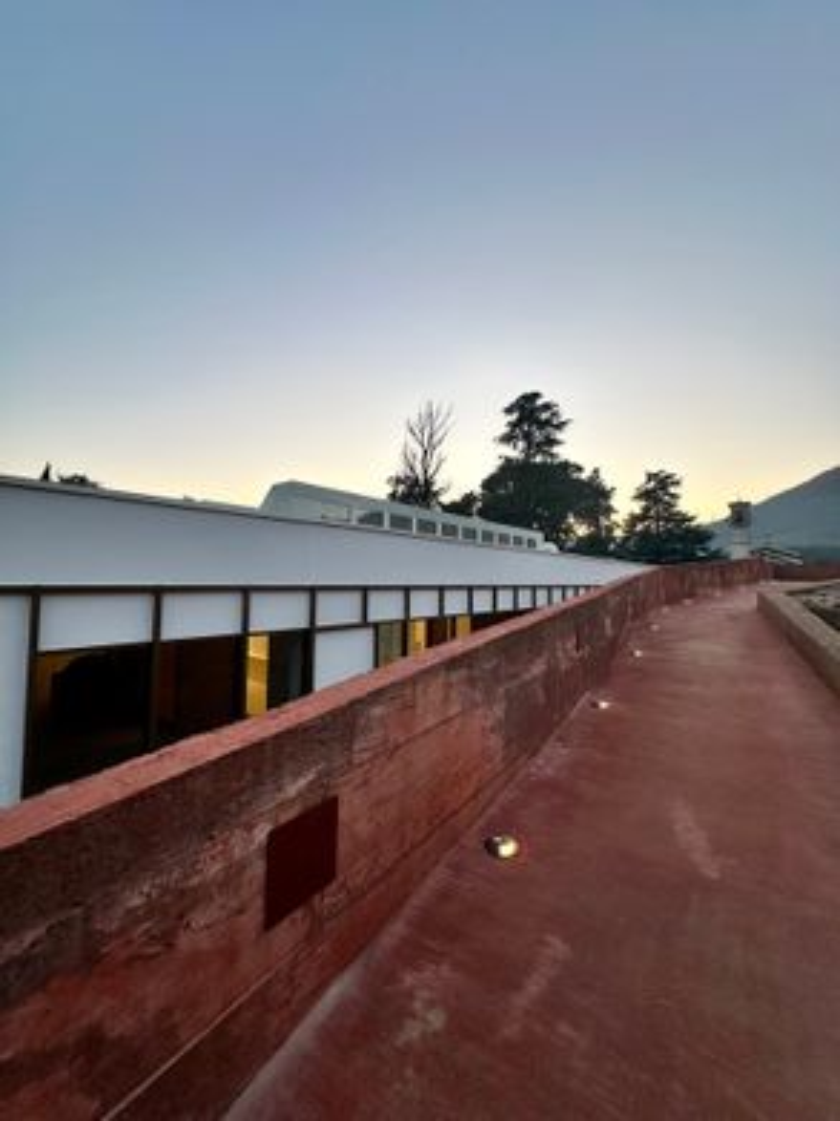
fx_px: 453
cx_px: 420
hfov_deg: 85.6
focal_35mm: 14
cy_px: 560
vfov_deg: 102.1
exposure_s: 1/281
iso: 40
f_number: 2.2
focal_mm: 2.22
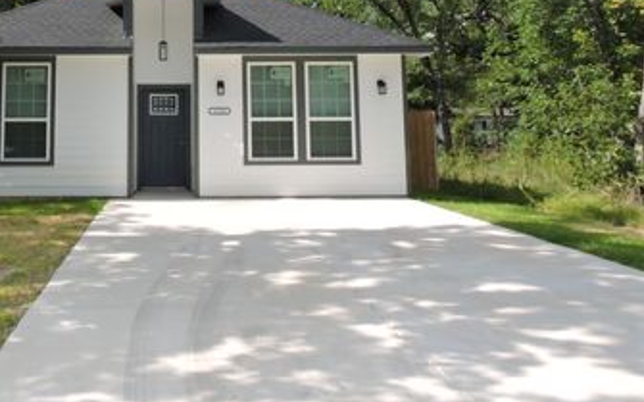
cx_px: 171
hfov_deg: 49.7
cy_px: 61
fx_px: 667
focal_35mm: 38
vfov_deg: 32.3
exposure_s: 1/1000
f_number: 6.7
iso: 500
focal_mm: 4.3
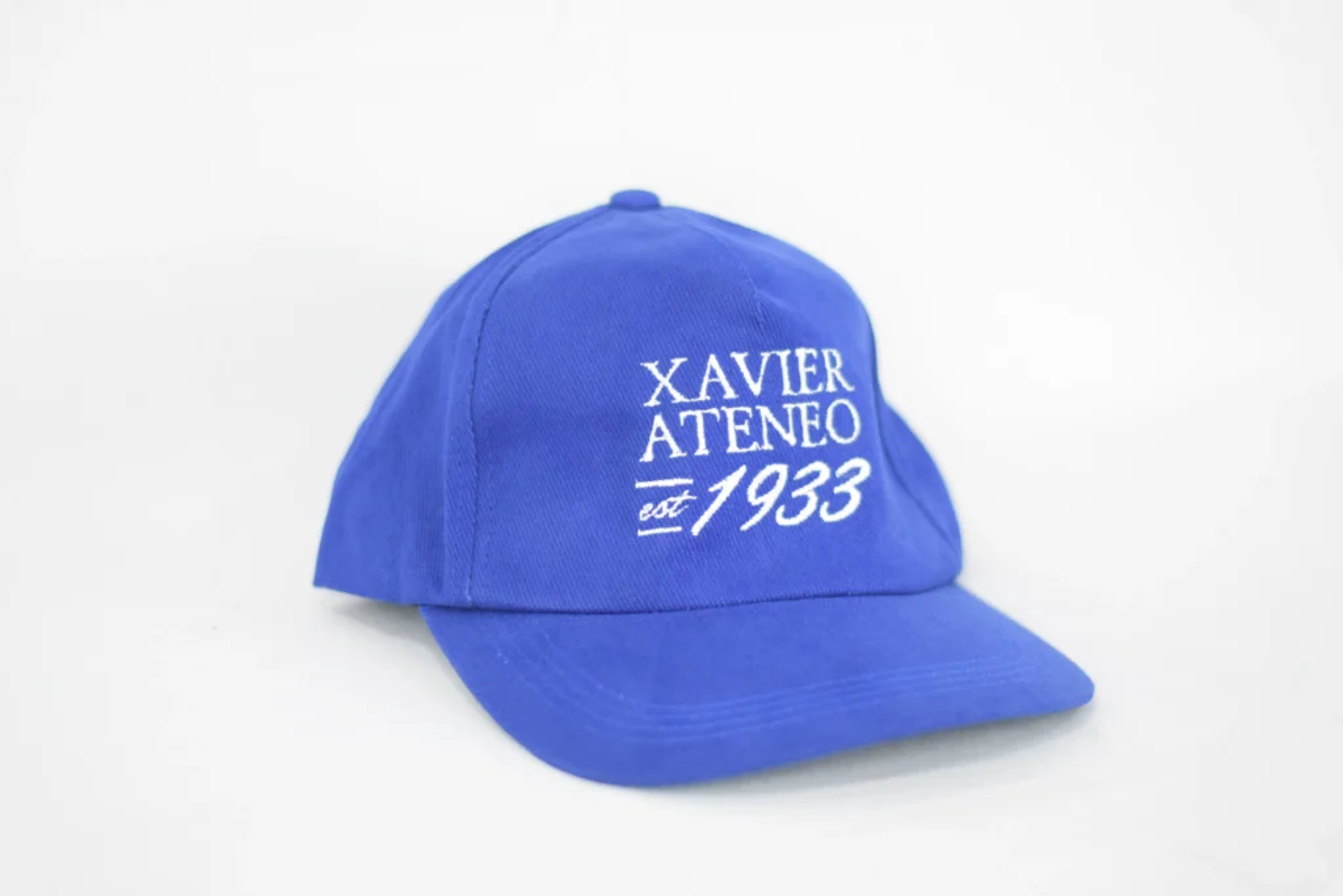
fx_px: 2798
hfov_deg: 27.0
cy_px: 448
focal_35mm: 75
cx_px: 672
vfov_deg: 18.2
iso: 1600
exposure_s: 1/320
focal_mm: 50
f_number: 1.8
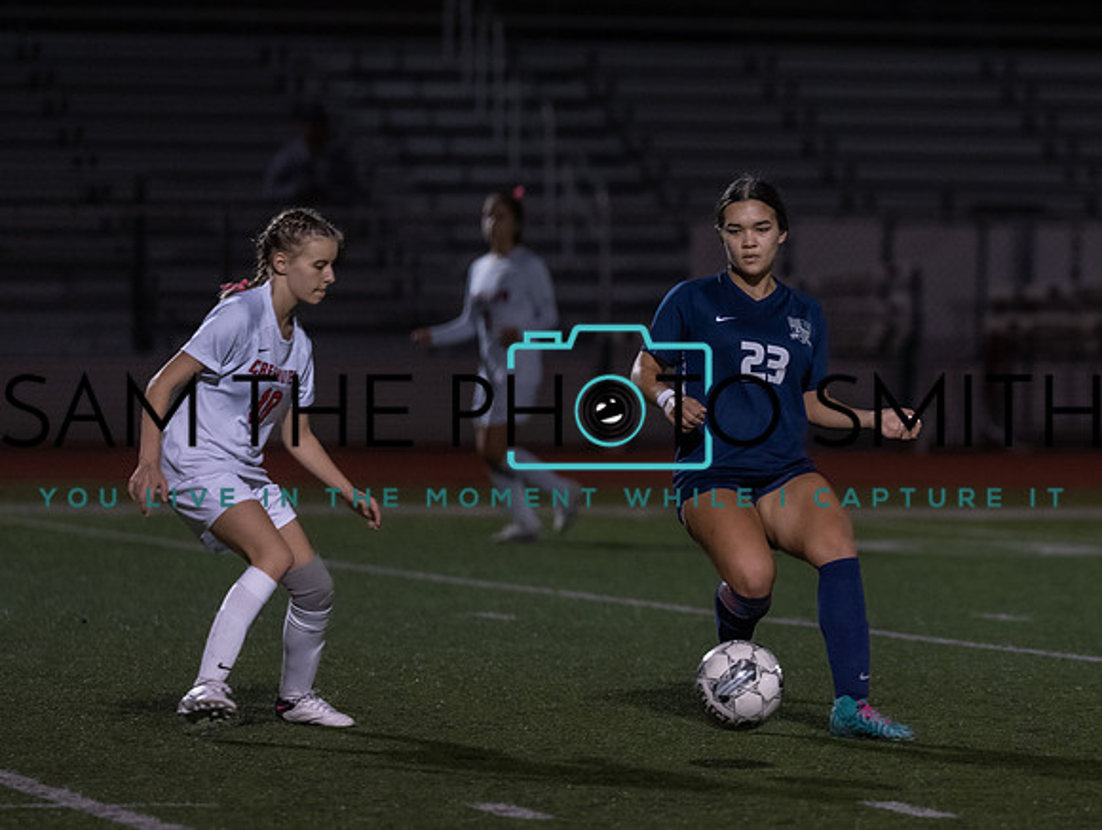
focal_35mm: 332
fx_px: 10596
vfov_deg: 4.5
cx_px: 948
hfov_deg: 5.9
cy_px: 324
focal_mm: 200
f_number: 2.8
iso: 4000
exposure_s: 1/1000
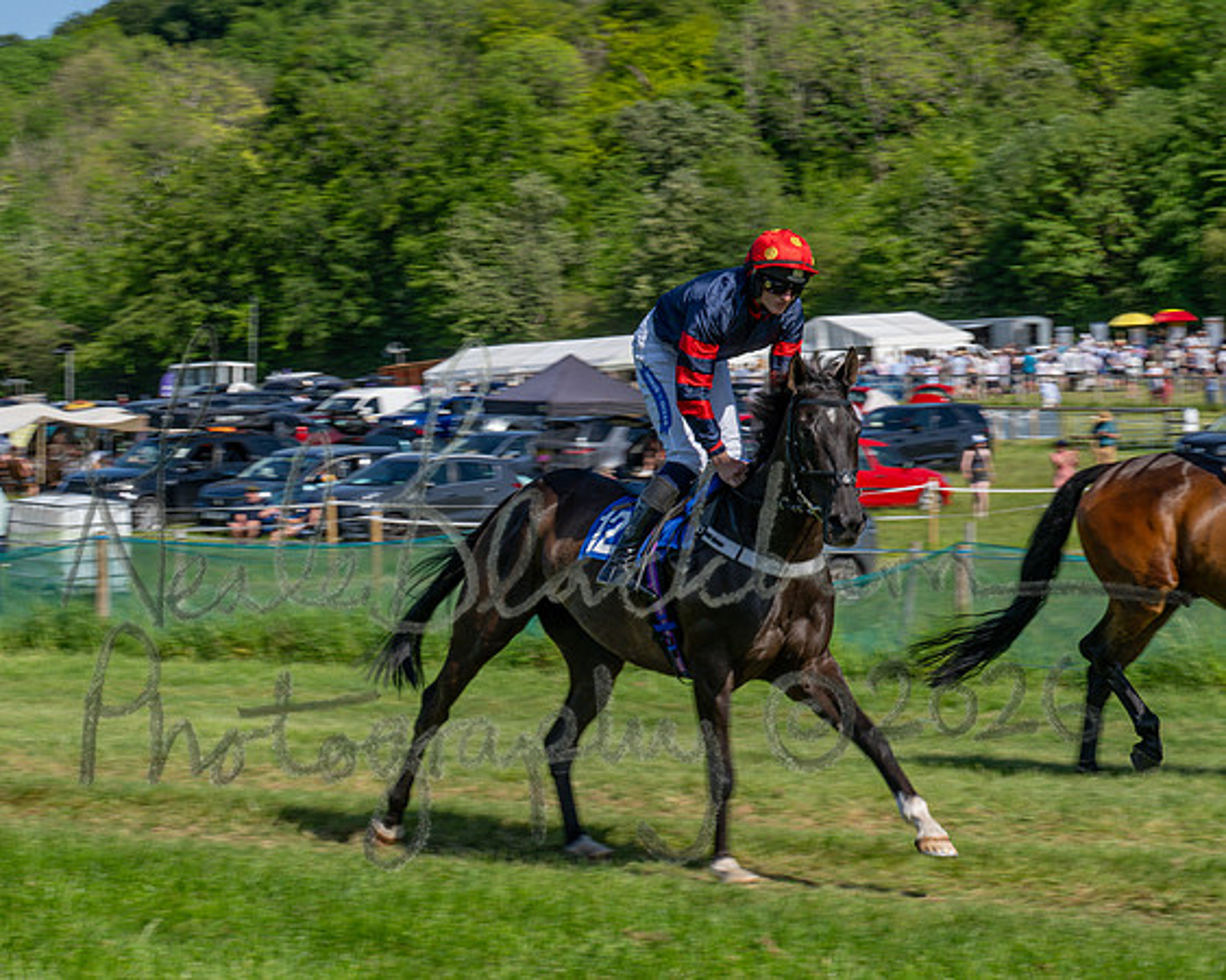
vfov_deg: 13.0
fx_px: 4291
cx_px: 613
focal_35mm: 118
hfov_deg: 16.3
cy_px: 490
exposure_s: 1/160
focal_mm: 70
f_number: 14
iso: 160
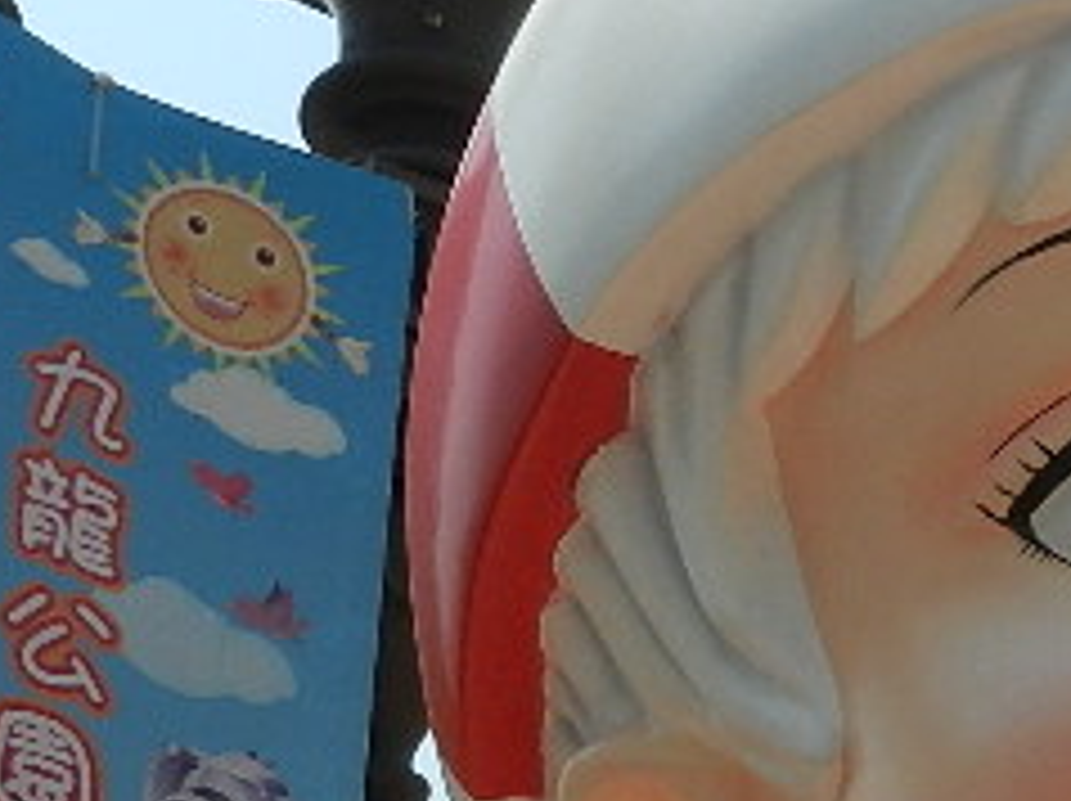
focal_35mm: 142
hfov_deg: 13.7
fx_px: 4389
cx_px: 1084
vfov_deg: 10.1
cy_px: 1143
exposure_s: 1/640
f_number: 7.6
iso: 160
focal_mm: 5.9
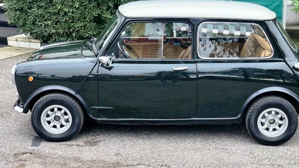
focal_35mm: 65
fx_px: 515
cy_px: 70
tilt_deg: -12.3
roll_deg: -0.5
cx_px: 171
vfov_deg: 18.5
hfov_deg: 32.3
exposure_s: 1/30
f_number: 2.4
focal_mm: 6
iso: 20
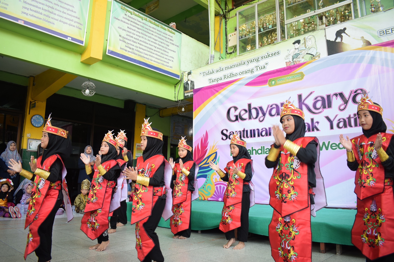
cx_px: 197
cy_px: 131
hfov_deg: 67.4
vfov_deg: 47.9
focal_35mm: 27
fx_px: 295
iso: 400
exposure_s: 1/125
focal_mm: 18
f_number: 4
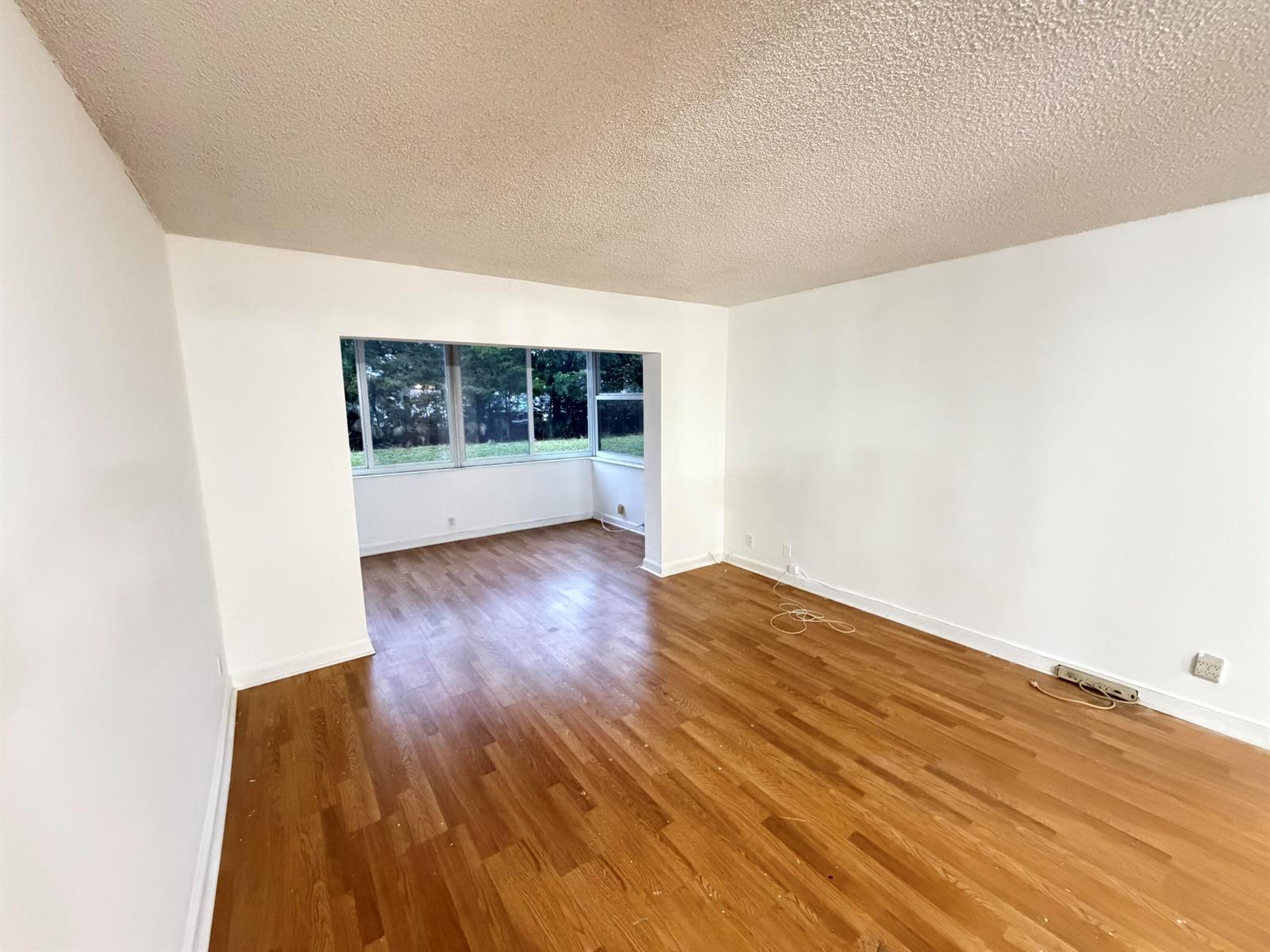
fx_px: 514
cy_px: 476
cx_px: 635
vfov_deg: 85.7
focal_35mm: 14
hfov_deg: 102.1
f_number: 2.2
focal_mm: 2.22
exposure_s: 1/60
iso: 1250
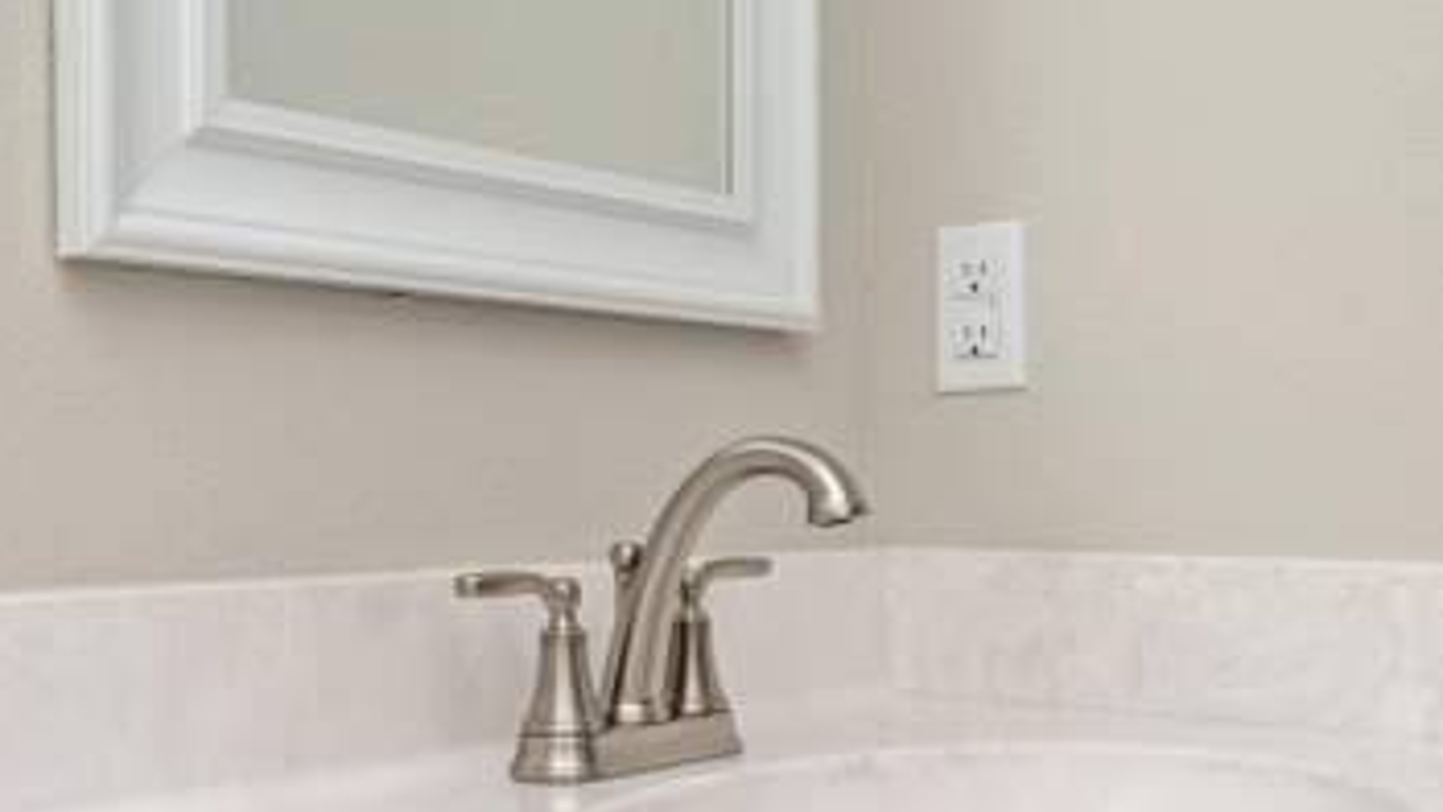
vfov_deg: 27.3
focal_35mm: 43
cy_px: 618
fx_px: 1646
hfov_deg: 47.3
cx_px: 680
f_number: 9
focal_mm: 30
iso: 320
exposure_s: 1/60
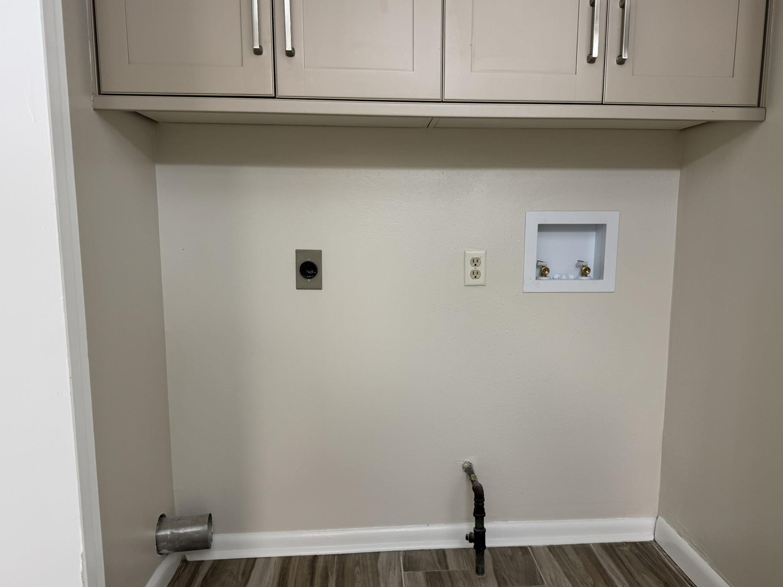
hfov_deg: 65.3
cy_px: 304
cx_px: 419
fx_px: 611
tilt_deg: -8.4
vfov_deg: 51.3
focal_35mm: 27
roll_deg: +0.0
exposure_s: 1/60
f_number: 1.78
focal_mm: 6.76
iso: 125
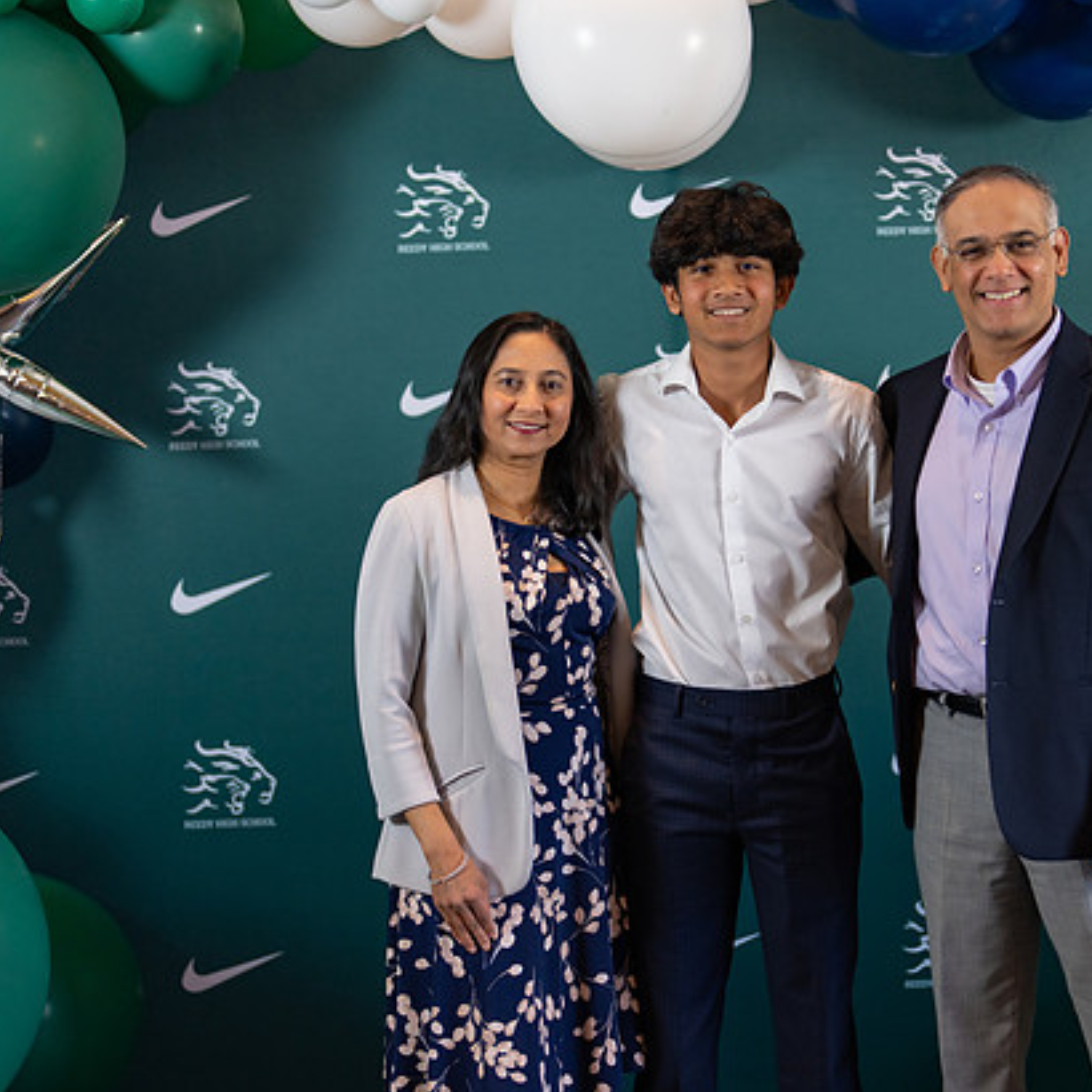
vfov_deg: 25.7
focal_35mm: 67
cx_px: 743
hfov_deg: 25.6
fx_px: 2391
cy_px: 543
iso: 500
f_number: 1.2
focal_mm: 50
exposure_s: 1/400
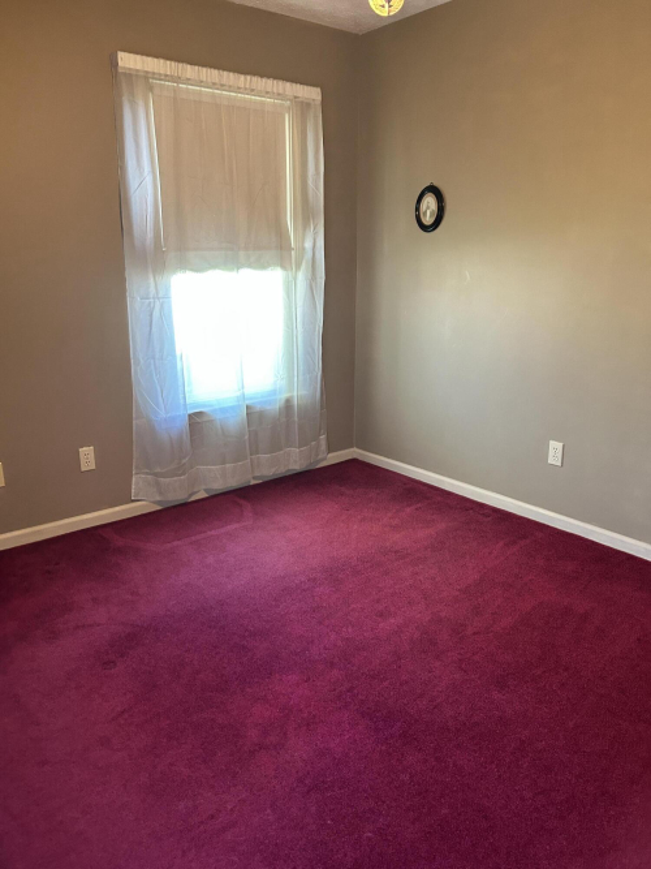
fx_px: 652
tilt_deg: -16.7
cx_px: 326
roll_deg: -0.8
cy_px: 434
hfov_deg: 53.0
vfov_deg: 67.3
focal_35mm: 26
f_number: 1.5
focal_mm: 5.7
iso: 320
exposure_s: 1/60
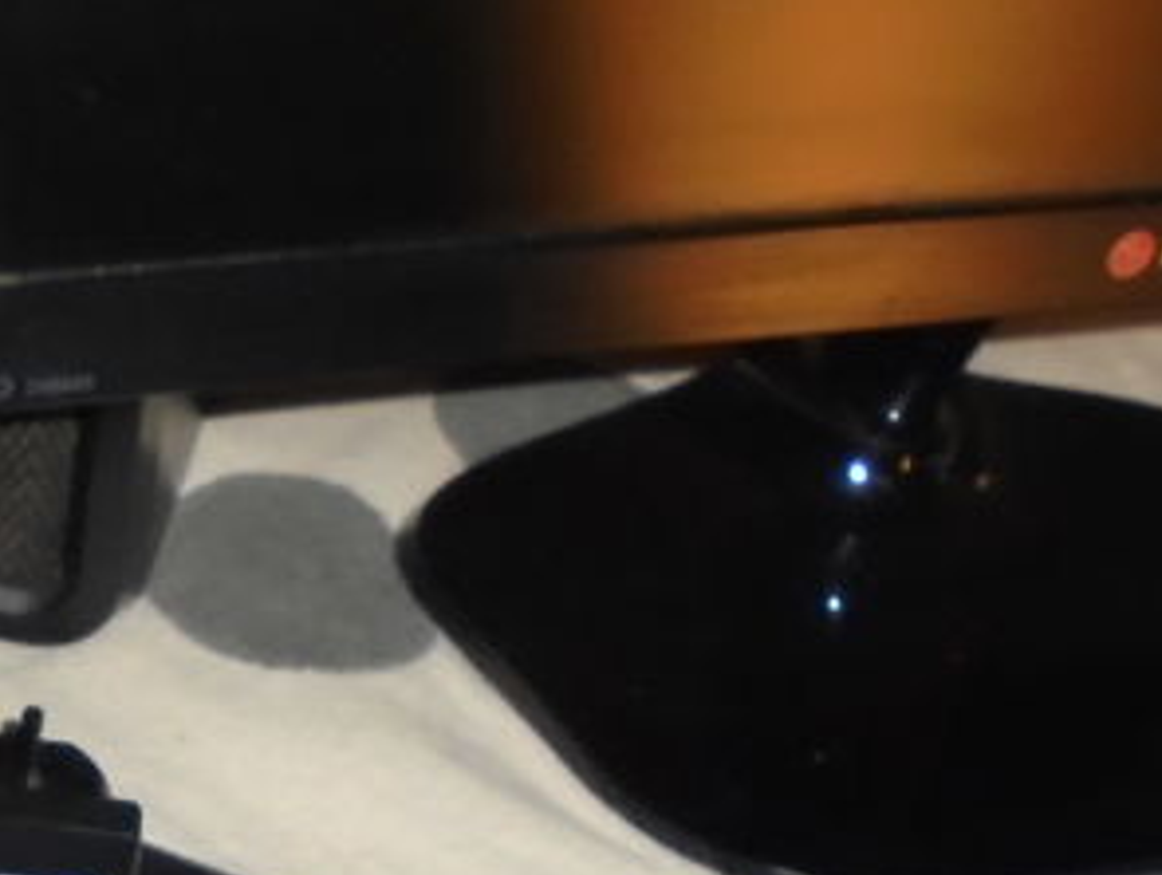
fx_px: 2958
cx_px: -114
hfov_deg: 21.1
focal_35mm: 88
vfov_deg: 16.5
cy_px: 828
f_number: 3.5
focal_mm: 4.6
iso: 320
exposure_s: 1/30
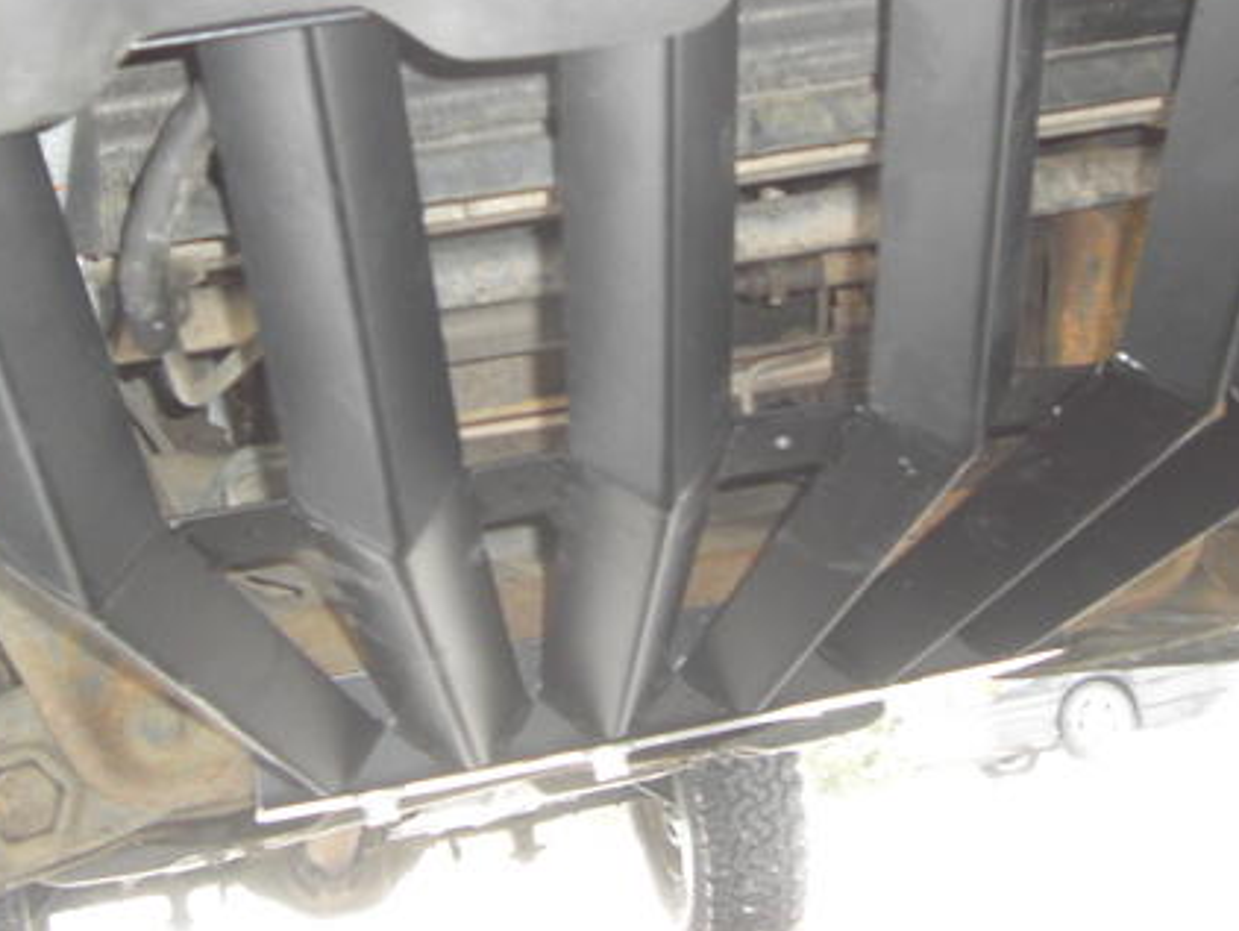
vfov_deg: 23.1
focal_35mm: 63
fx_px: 2256
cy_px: 233
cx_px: 611
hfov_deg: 30.7
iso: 200
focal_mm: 6.2
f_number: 2.7
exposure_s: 1/60
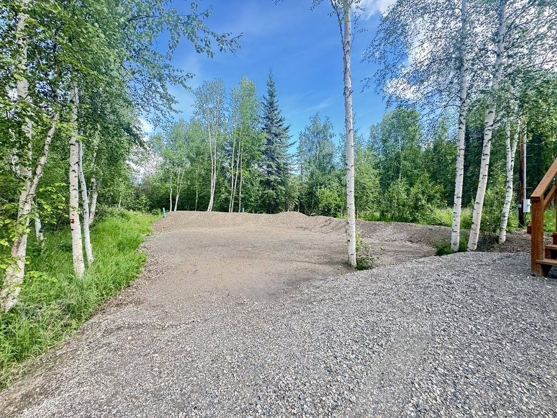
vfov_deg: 85.7
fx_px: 225
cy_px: 209
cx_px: 278
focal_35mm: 14
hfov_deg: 102.1
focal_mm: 2.22
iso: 40
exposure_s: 1/109
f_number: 2.2
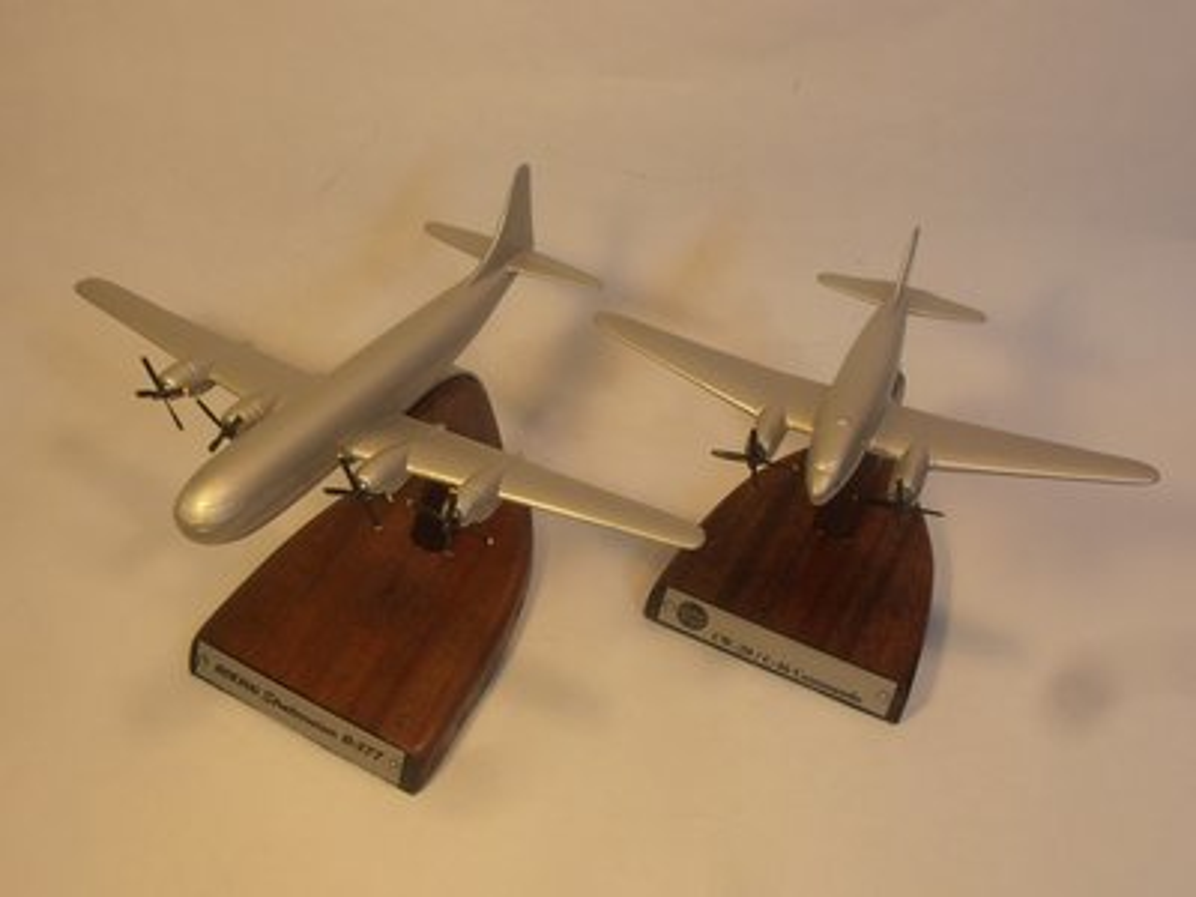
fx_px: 1278
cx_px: 598
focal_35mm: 37
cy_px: 448
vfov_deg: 38.7
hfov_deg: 50.1
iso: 80
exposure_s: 1/40
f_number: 3.9
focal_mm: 6.61
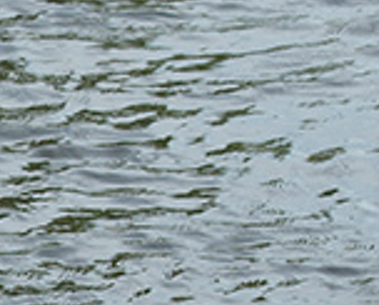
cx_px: -536
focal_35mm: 415
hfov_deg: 4.5
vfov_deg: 3.7
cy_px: 482
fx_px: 4661
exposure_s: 1/800
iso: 320
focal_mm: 70
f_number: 9
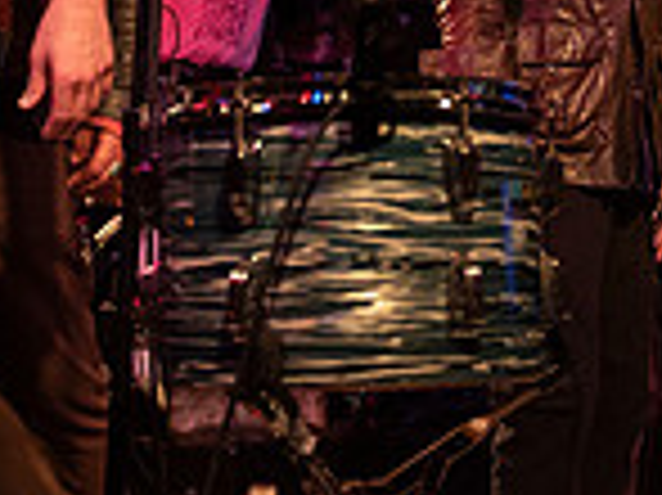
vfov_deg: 15.5
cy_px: -142
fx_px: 1739
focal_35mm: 91
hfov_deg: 21.6
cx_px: 351
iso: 2000
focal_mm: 24
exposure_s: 1/200
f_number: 3.2
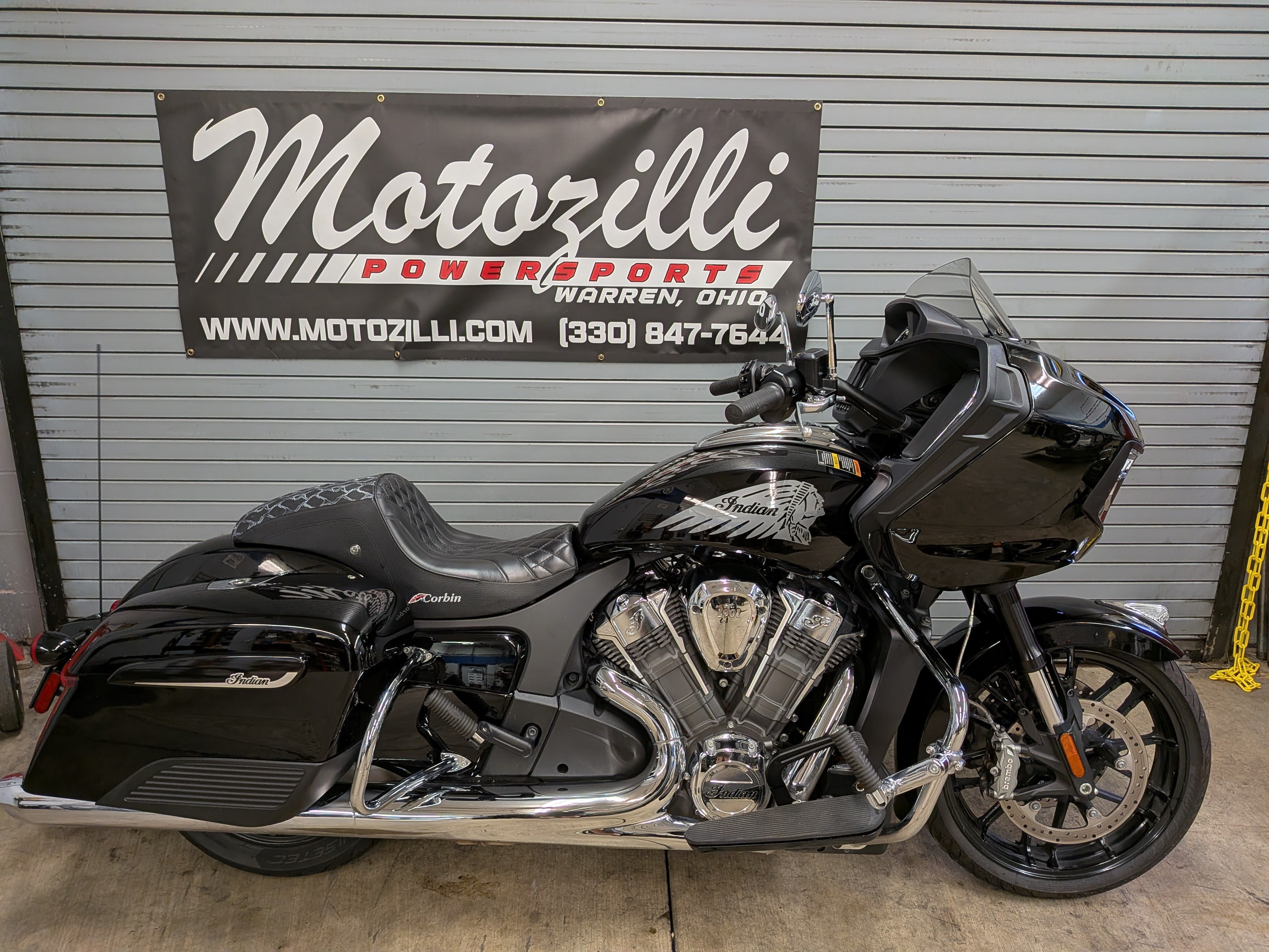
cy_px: 476
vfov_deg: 56.8
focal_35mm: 24
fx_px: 880
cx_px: 634
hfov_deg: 71.6
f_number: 1.7
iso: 33
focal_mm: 4.53
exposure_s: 1/40
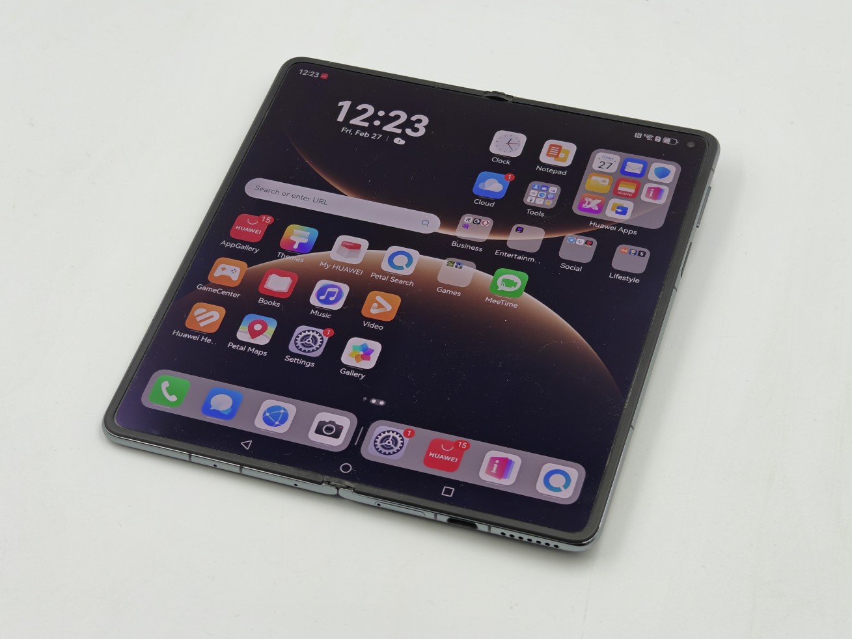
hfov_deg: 25.3
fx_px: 1895
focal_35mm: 77
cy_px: 303
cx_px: 426
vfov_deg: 19.1
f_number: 2.6
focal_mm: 13.3
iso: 125
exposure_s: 1/100
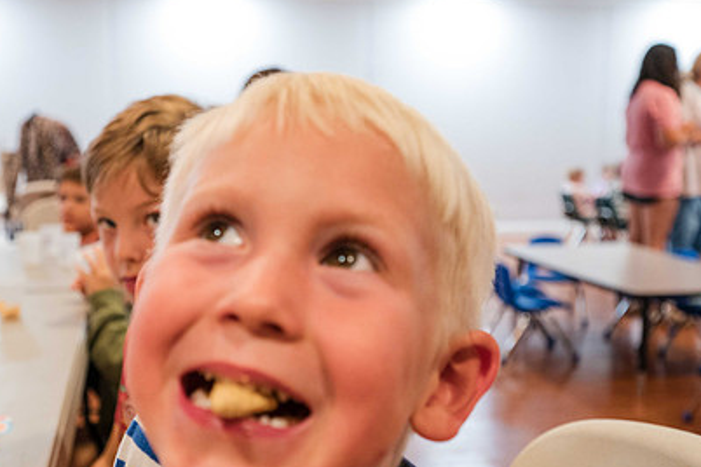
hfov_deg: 43.4
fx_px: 876
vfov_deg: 29.8
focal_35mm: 45
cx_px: 289
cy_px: 257
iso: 2800
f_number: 4
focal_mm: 29
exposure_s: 1/125
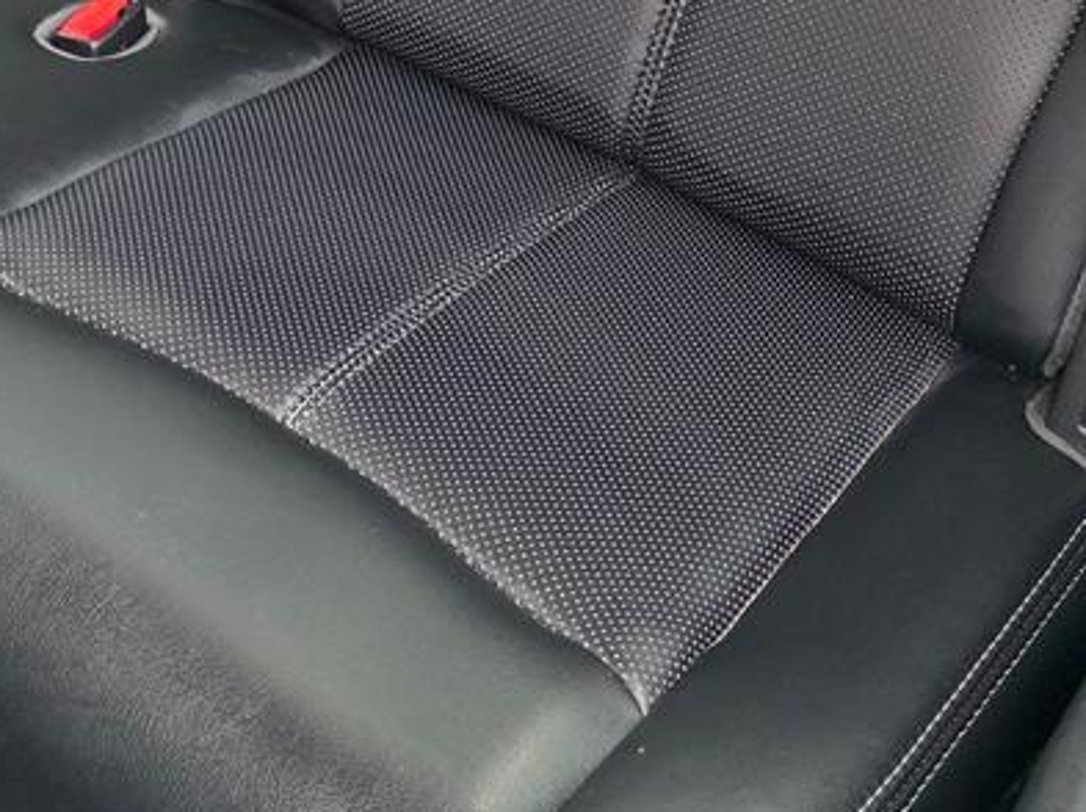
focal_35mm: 75
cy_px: -191
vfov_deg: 18.5
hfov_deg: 24.8
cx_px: 6
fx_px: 2351
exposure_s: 1/120
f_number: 1.7
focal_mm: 6.3
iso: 400
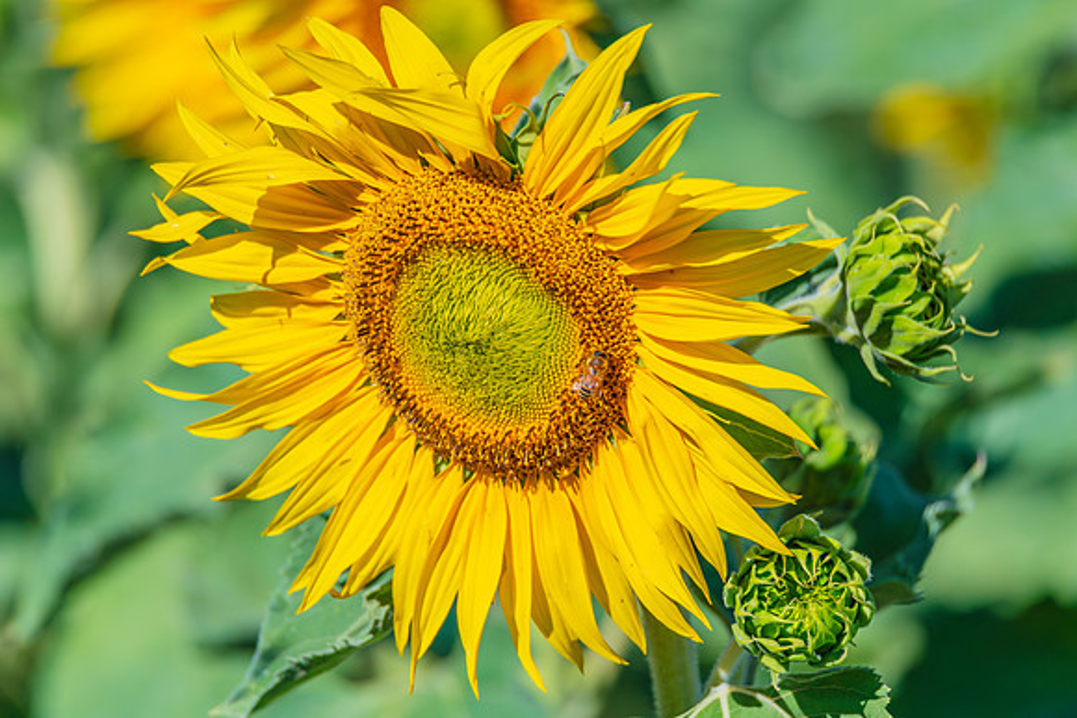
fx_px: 18841
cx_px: 565
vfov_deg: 2.2
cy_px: 377
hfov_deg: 3.3
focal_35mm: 630
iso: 800
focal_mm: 600
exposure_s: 1/5000
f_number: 6.3
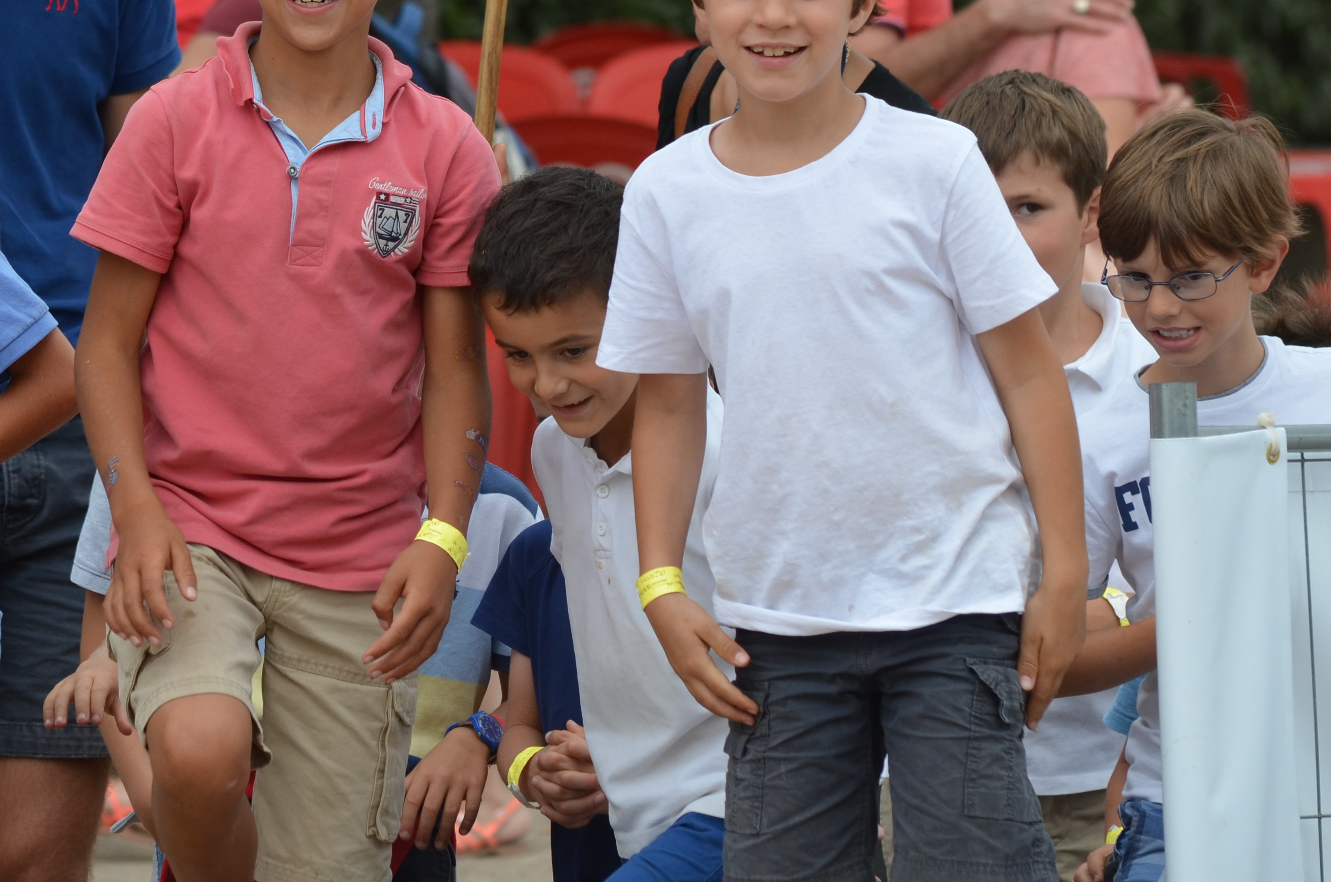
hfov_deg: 5.3
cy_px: 169
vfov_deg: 3.5
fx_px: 14501
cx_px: 367
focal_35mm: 393
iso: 320
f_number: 5.6
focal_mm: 150
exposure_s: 1/500
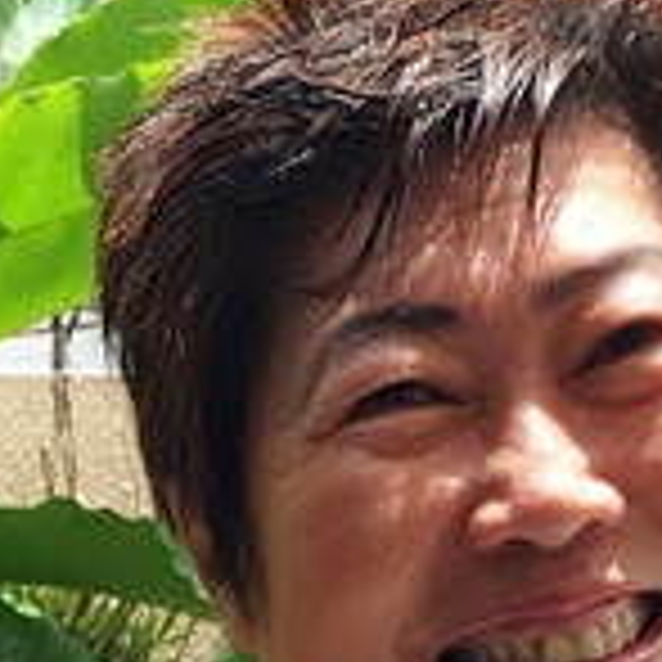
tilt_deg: -11.4
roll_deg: -0.2
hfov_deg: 9.5
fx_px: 3873
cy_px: 1374
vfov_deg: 9.1
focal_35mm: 179
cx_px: -306
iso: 32
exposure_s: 1/455
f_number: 2.2
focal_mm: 4.15
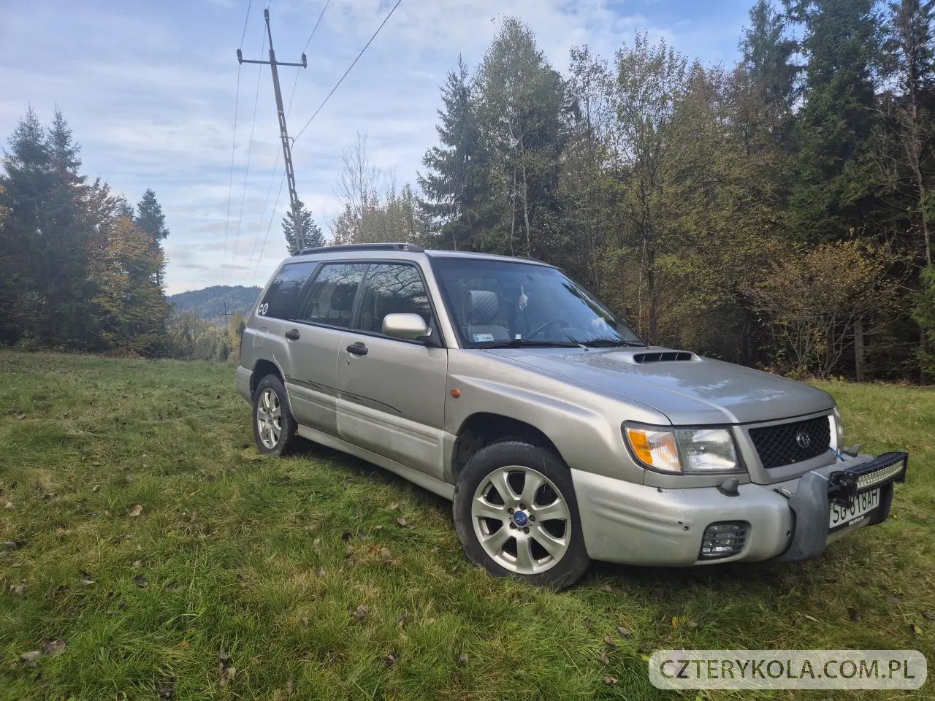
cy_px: 350
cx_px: 468
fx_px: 621
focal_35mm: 23
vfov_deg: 58.9
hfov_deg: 73.9
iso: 25
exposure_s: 1/830
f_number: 1.8
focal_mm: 5.4
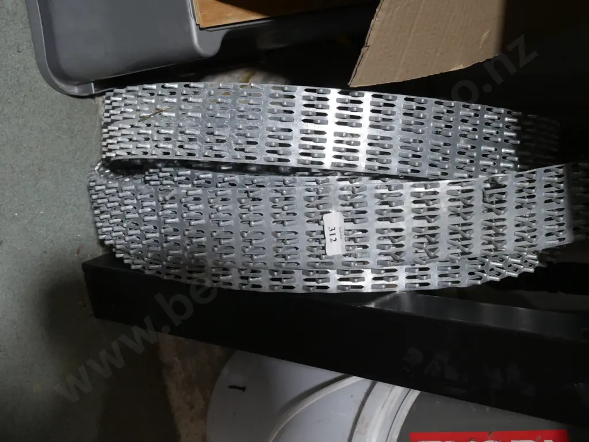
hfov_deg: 33.2
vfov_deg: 25.2
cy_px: 221
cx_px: 294
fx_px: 987
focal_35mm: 58
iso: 800
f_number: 5.4
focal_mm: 29
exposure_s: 1/60
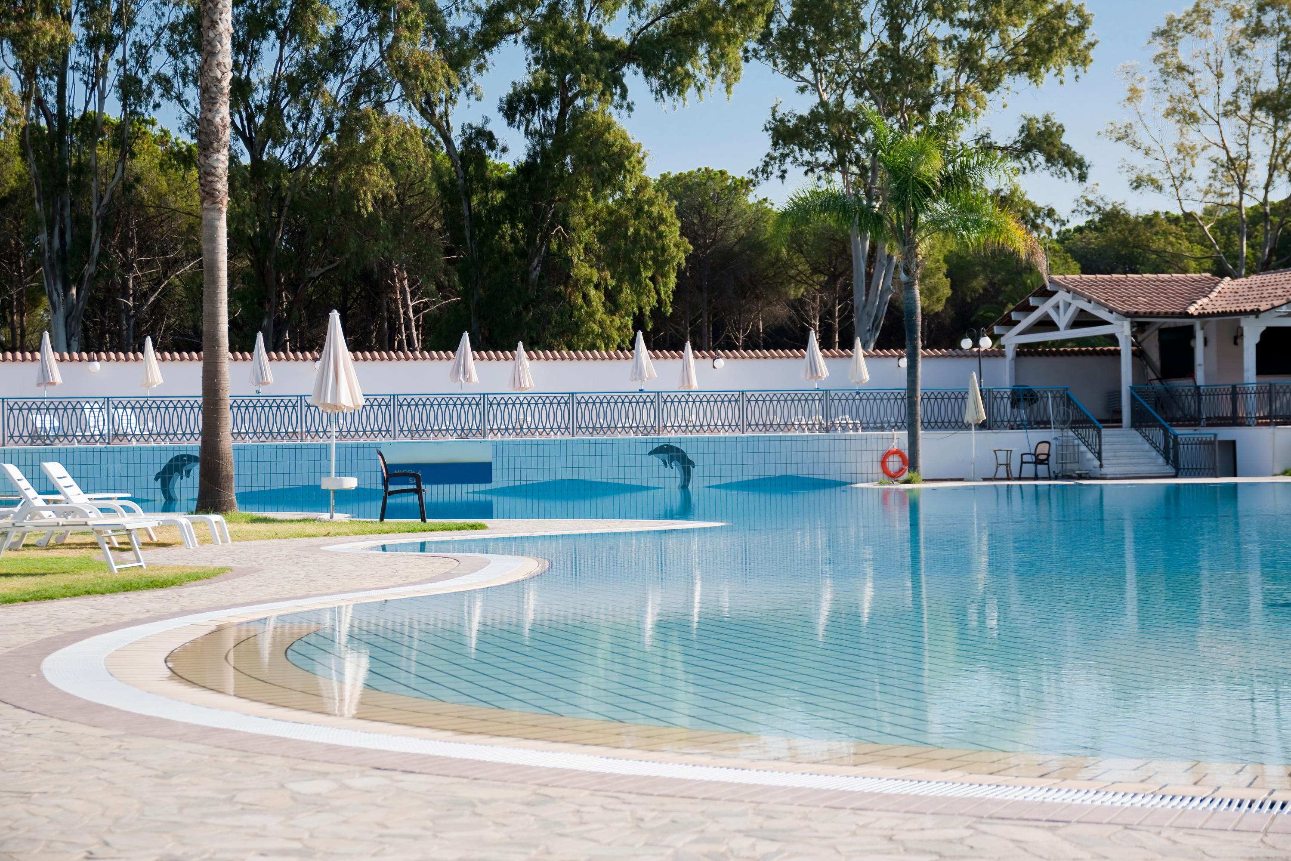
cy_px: 430
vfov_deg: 20.2
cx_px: 646
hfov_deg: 29.9
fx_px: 2421
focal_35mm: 68
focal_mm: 45
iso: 100
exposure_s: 1/1000
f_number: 3.5
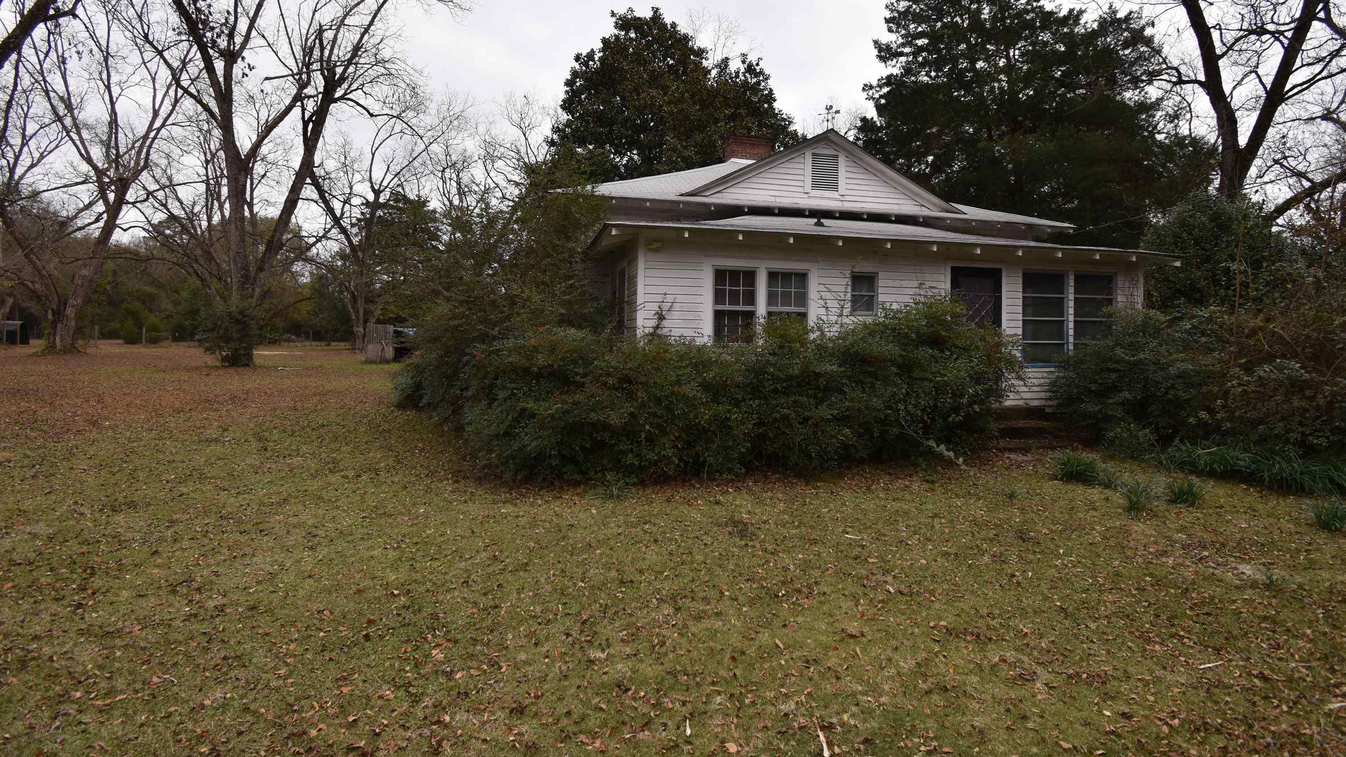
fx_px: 571
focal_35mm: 16
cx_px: 671
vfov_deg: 66.8
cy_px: 332
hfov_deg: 99.4
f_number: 6.3
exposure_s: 1/200
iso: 100
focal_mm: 10
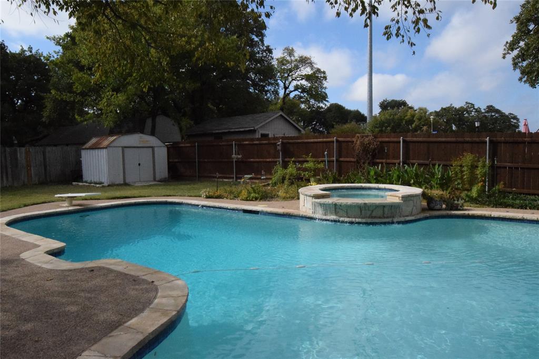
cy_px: 180
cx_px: 270
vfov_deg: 47.9
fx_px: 404
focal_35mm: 27
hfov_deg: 67.4
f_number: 18
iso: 8000
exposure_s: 1/4000
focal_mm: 18
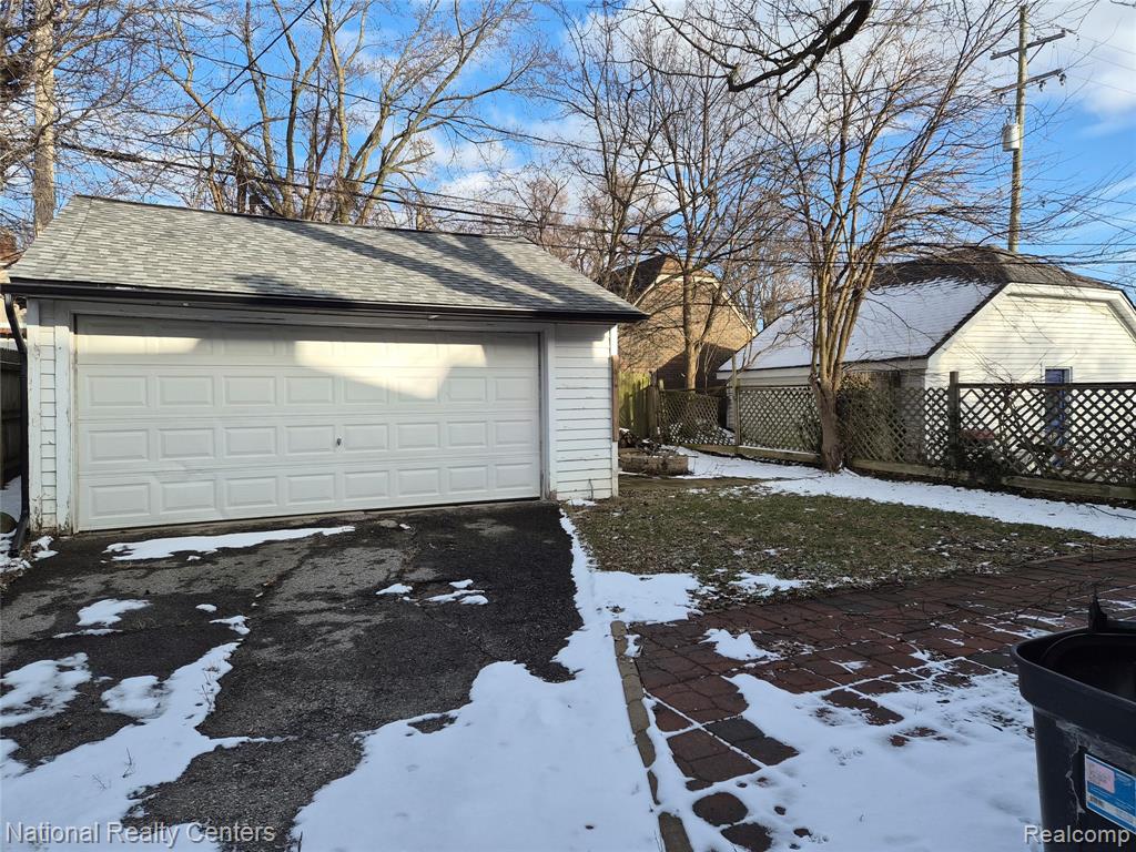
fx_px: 755
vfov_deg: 58.9
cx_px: 568
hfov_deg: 73.9
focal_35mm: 23
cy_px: 426
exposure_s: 1/2232
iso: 80
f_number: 1.8
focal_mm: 5.4
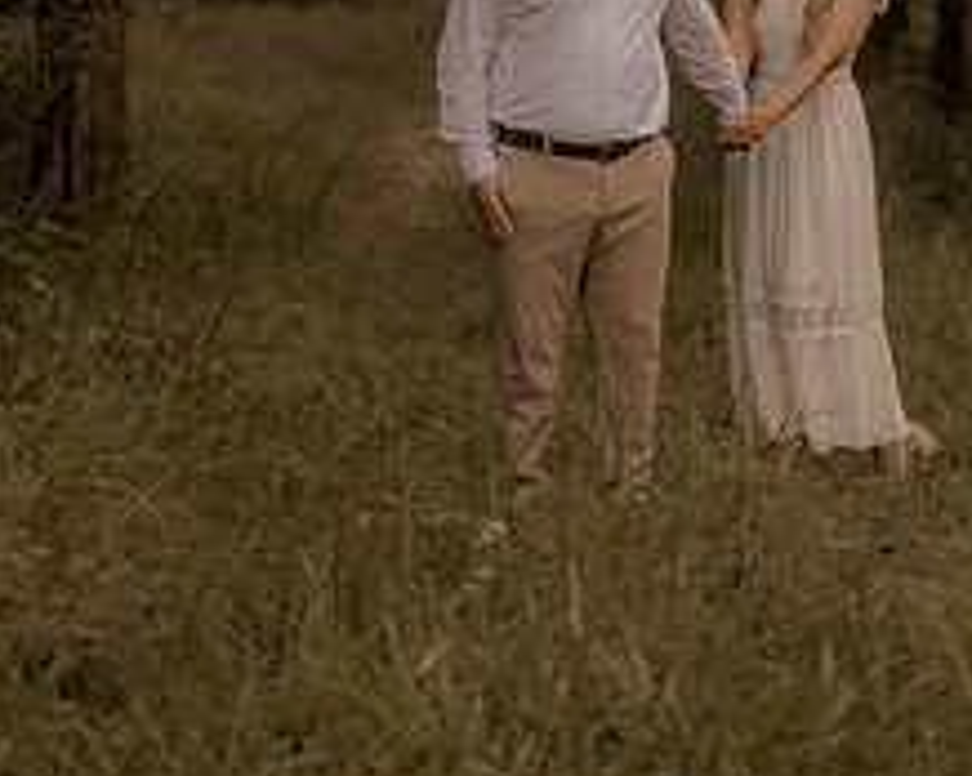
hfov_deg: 15.3
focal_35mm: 125
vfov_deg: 12.2
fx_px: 3593
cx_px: 776
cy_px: 60
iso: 200
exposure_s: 1/320
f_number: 2.2
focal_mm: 50
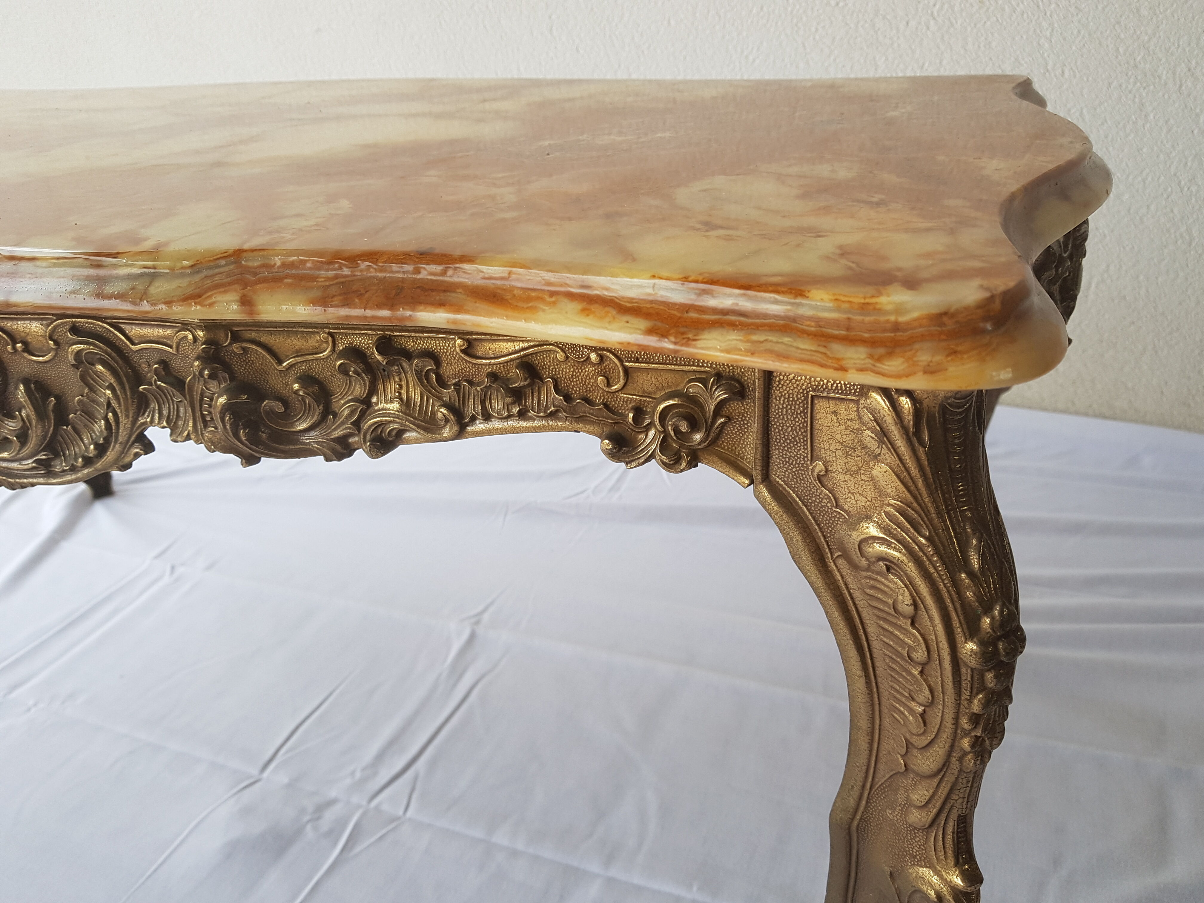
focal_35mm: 26
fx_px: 904
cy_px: 452
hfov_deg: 67.3
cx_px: 602
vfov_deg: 53.1
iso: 50
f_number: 1.7
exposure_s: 1/113
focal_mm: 4.2
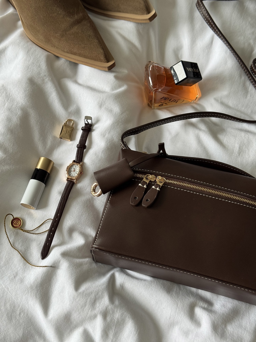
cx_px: 128
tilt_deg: -68.3
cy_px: 171
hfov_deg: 30.3
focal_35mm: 48
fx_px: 473
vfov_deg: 39.7
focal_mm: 6.76
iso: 100
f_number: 1.78
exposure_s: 1/75
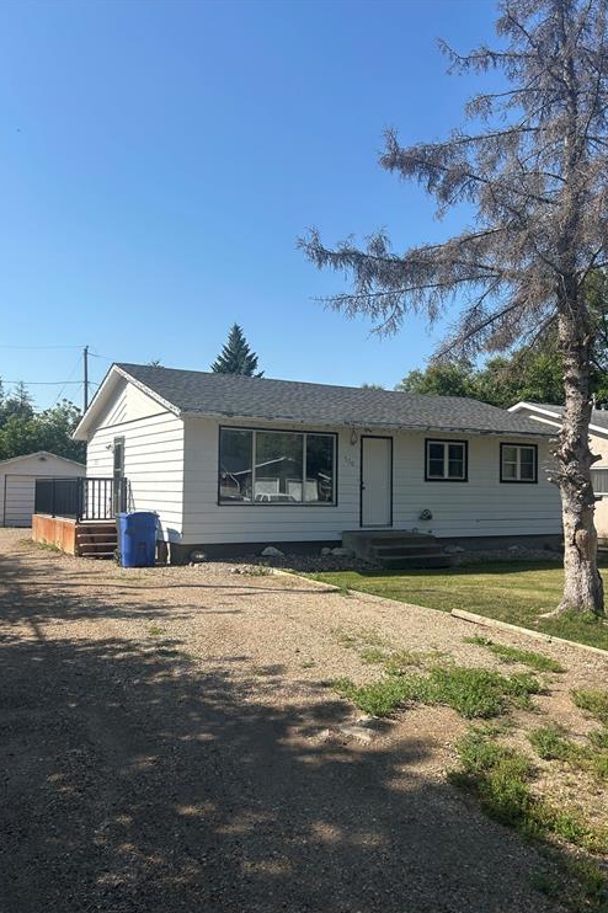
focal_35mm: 28
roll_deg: -1.6
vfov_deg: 65.5
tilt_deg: +1.0
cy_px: 470
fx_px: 710
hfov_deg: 46.4
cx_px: 303
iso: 50
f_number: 1.5
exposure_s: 1/3460
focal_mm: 5.7
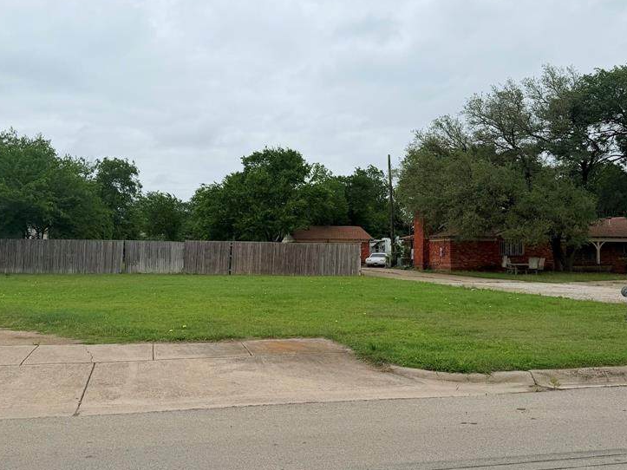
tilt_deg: +2.7
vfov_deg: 41.8
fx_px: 616
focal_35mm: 34
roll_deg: +0.8
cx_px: 297
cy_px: 225
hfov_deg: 53.9
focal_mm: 6.76
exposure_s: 1/4405
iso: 80
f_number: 1.78
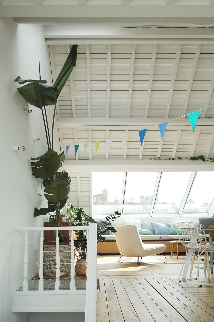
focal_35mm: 27
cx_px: 107
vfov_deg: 67.4
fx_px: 241
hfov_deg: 47.9
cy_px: 161
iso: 200
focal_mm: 18
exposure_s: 1/200
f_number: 5.6
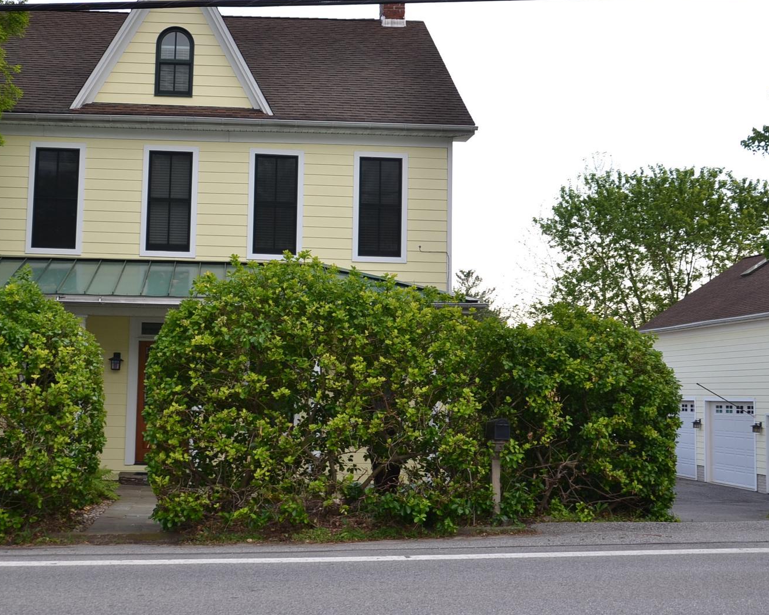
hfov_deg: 38.5
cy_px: 276
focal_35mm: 48
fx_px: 1092
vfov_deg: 31.4
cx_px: 290
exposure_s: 1/250
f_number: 4
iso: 180
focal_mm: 22
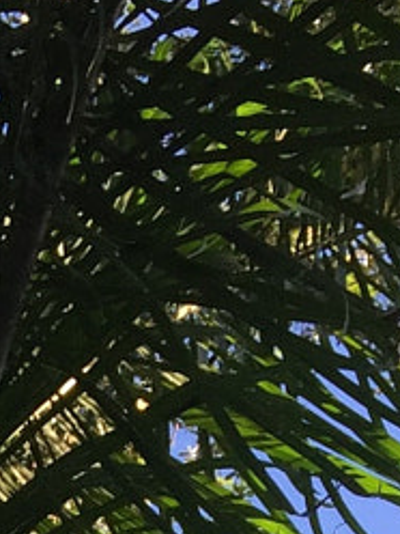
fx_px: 2881
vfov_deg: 9.1
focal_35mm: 187
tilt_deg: +56.2
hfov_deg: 7.6
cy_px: 1436
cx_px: -398
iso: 32
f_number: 2.2
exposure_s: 1/280
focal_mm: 4.15
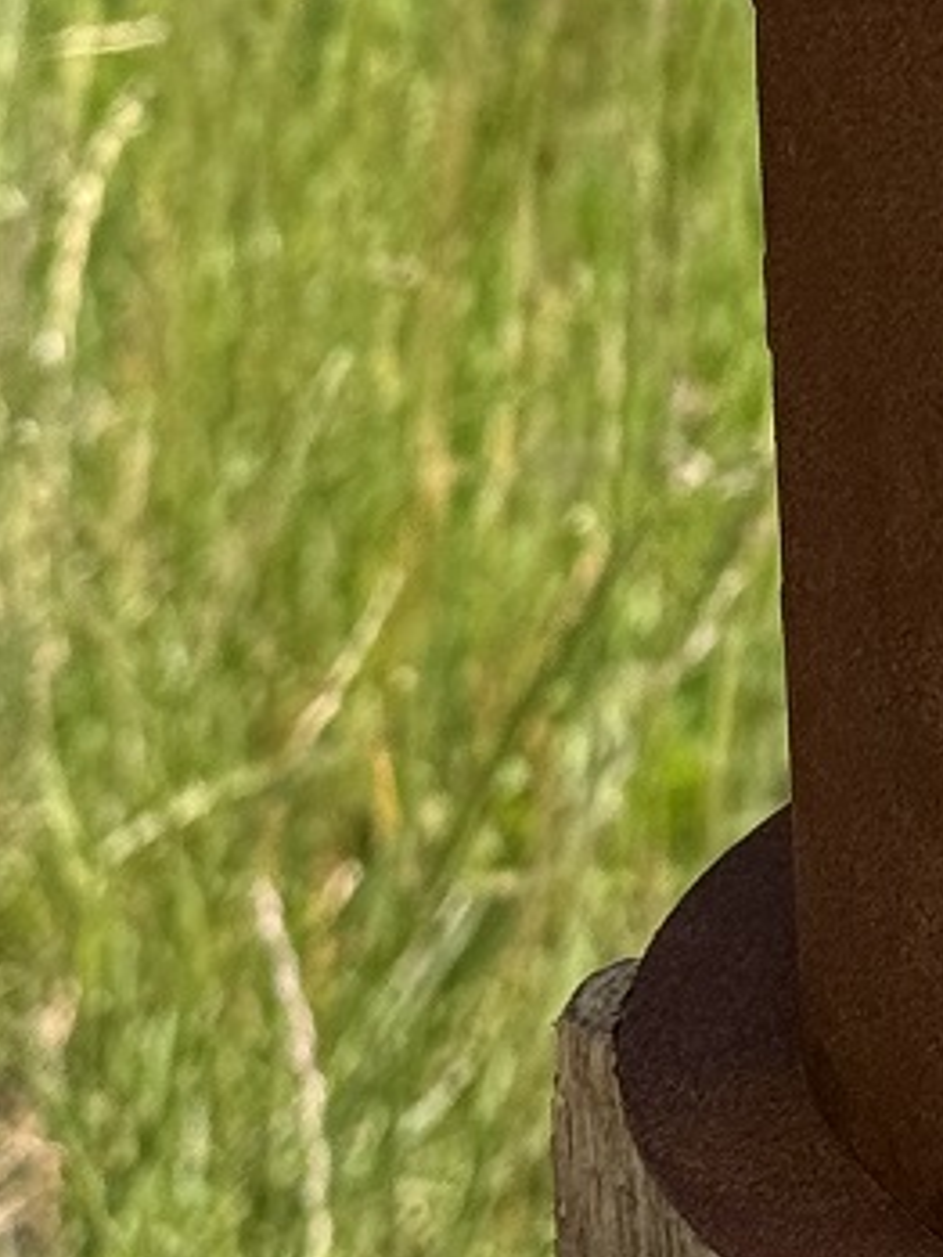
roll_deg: +2.1
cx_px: 1605
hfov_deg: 6.6
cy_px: -681
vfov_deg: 8.8
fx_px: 7986
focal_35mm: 220
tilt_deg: -12.2
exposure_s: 1/2959
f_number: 1.78
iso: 64
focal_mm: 6.76
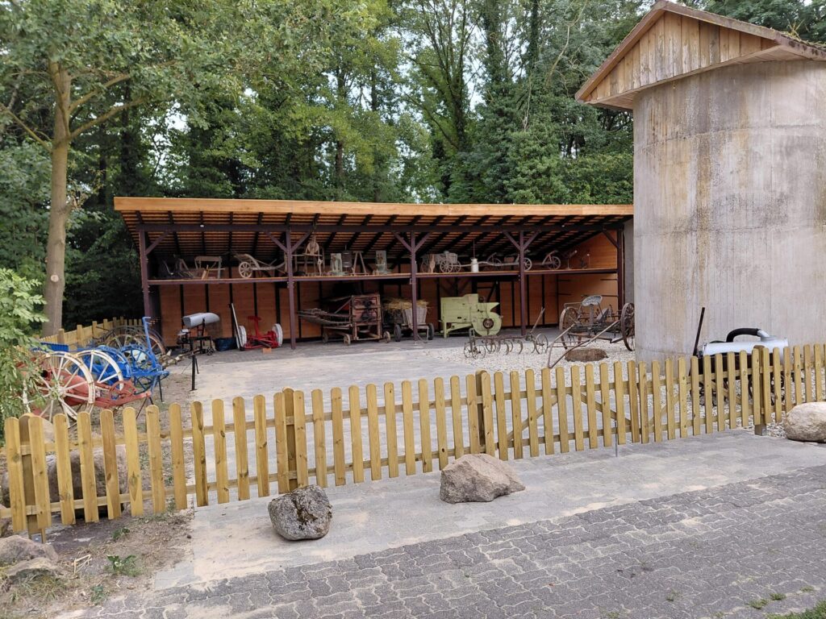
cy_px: 310
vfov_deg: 54.9
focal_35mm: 25
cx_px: 413
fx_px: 597
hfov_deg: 69.4
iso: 50
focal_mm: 4.69
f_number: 1.8
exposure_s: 1/412
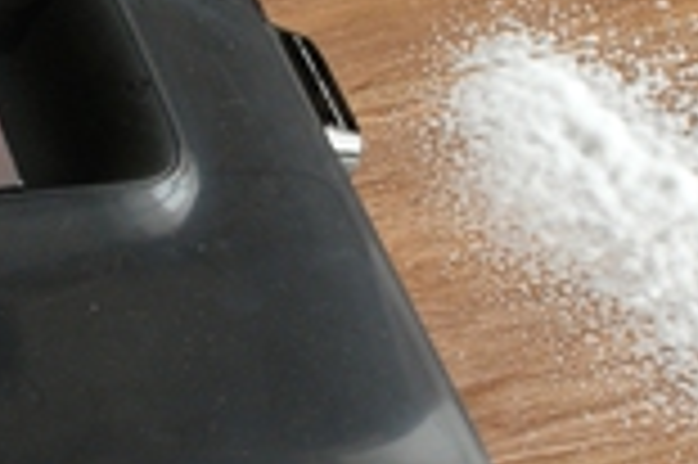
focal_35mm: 153
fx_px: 2963
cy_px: 196
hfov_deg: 13.4
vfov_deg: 8.9
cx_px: 270
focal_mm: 24.5
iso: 1600
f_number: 5.6
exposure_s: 1/125
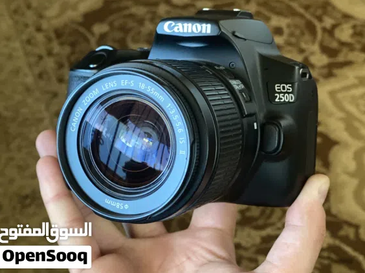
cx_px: 189
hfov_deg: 32.7
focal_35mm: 59
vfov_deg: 24.8
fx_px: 622
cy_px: 129
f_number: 2
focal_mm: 6
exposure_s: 1/24
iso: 500
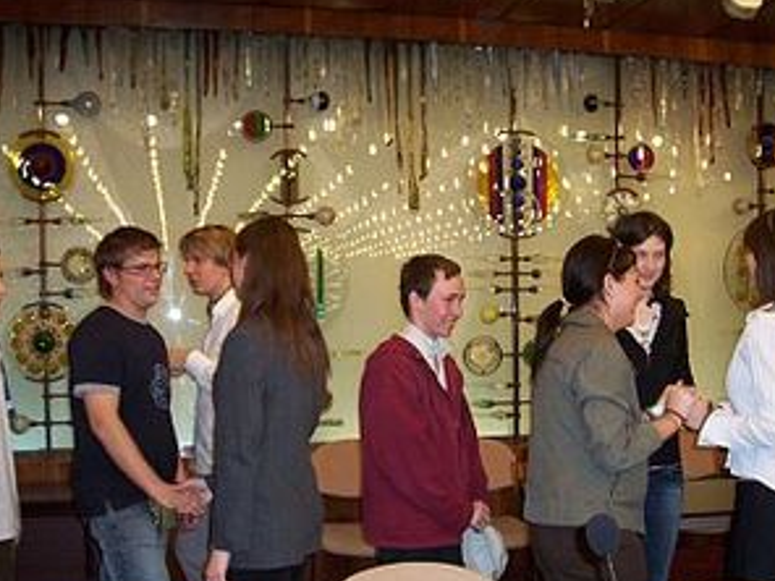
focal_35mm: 46
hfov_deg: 41.2
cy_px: 377
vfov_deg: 31.3
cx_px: 416
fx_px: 1030
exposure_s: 1/60
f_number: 2.7
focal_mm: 5.6
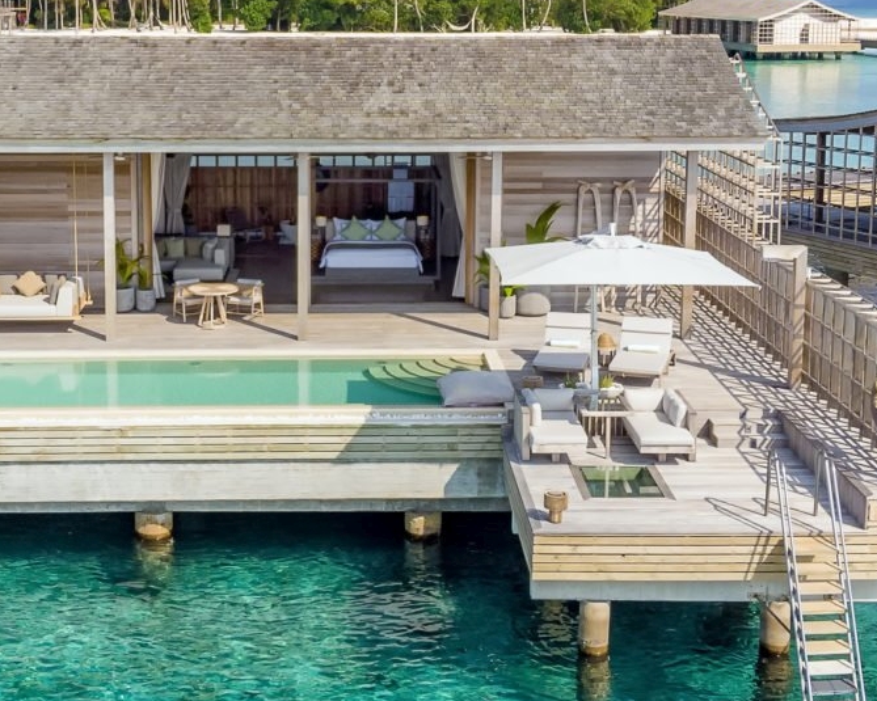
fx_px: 1453
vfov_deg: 27.0
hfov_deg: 33.5
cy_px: 228
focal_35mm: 56
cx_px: 351
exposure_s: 1/950
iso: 100
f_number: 2.8
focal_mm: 4.5
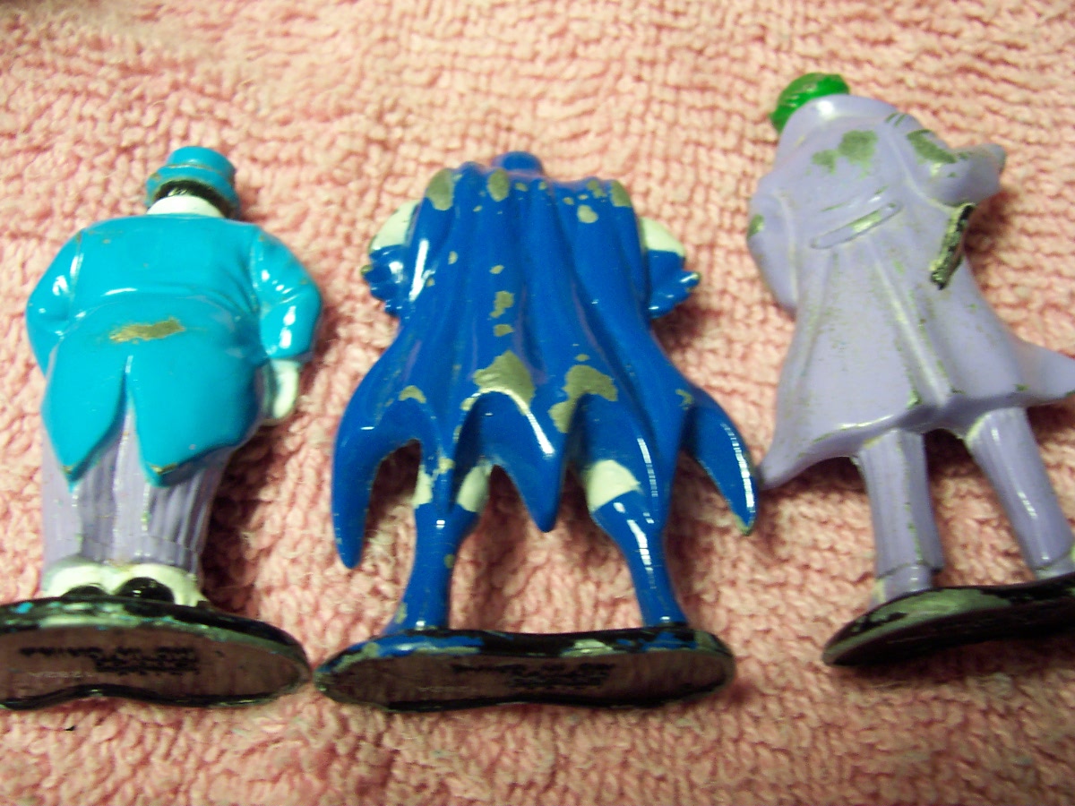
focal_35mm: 37
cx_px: 538
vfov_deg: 38.7
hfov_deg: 50.1
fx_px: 1149
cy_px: 403
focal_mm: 5.6
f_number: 2.8
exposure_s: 1/45
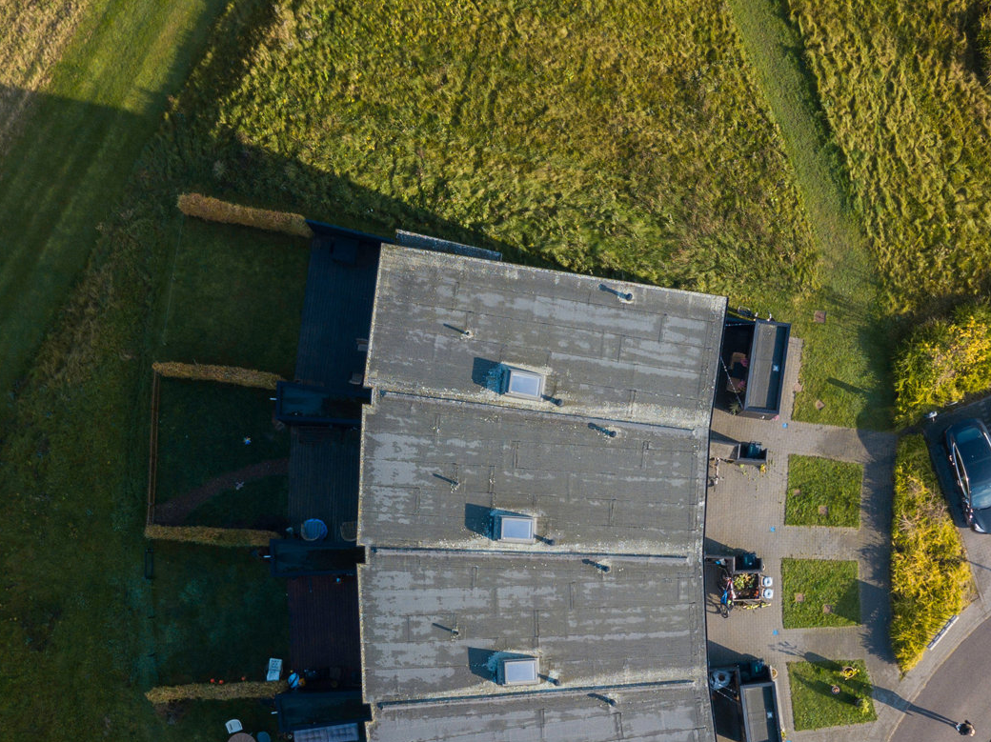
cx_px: 596
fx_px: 1431
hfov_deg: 38.0
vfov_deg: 28.5
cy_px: 582
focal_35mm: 50
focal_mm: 4.7
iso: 100
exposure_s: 1/400
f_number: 2.2
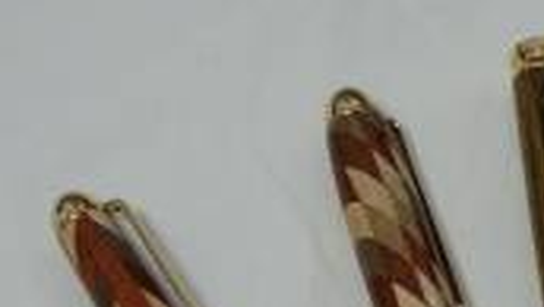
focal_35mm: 142
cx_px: 689
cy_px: 500
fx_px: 2050
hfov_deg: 14.5
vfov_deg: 8.3
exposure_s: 1/25
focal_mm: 26
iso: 400
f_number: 4.5
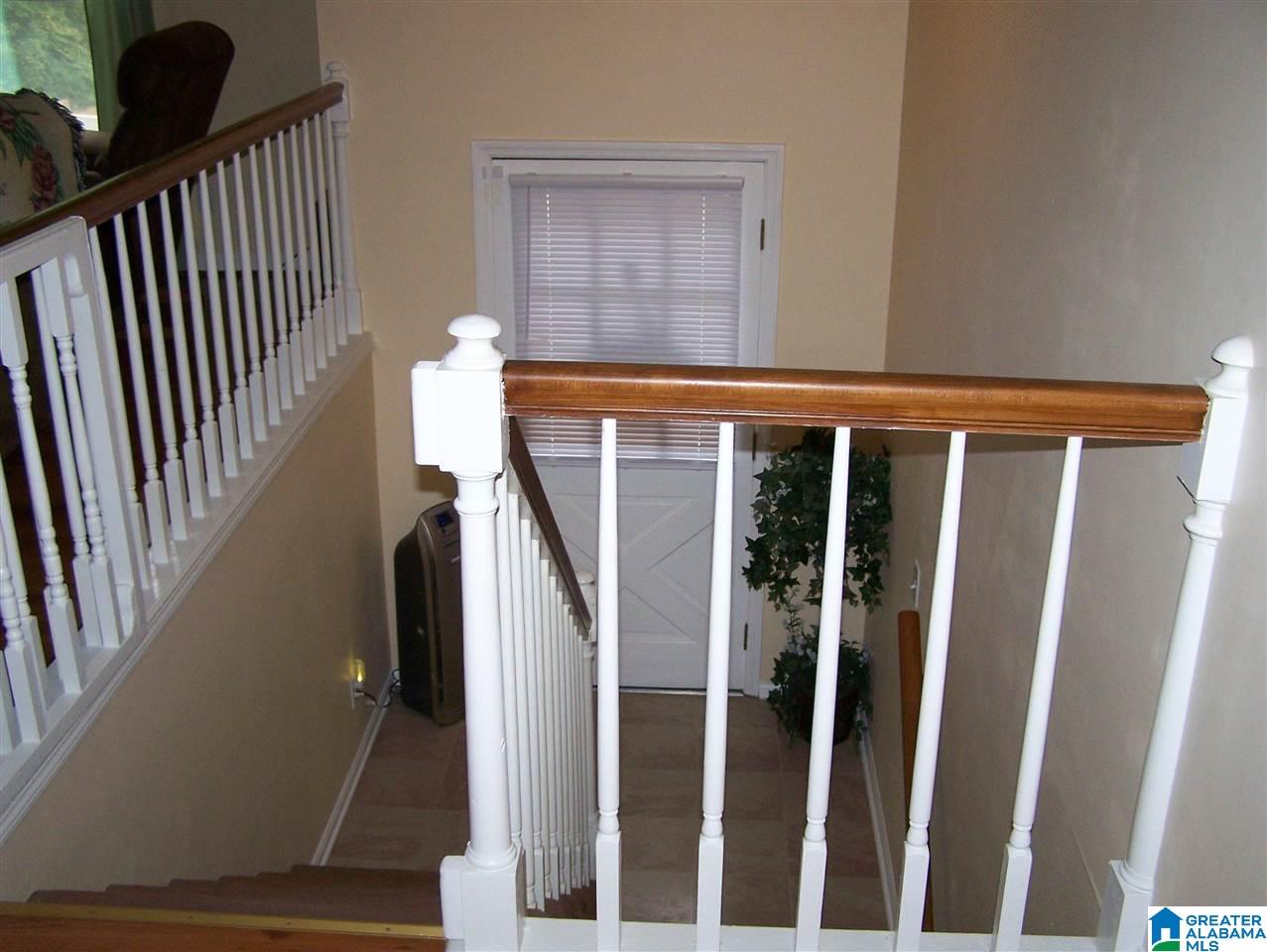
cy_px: 476
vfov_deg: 37.8
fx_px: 1392
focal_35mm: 38
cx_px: 634
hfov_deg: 48.9
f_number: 2.8
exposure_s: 1/60
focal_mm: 6.3
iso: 160
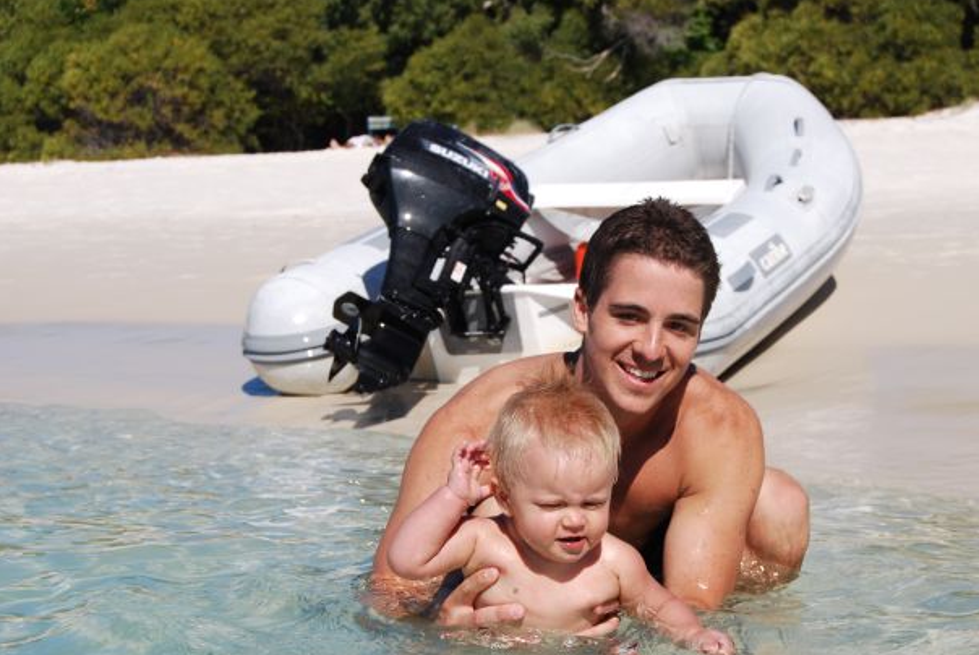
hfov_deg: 28.2
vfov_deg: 19.1
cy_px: 340
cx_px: 515
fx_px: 1947
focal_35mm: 72
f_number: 9
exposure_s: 1/320
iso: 100
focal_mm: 45
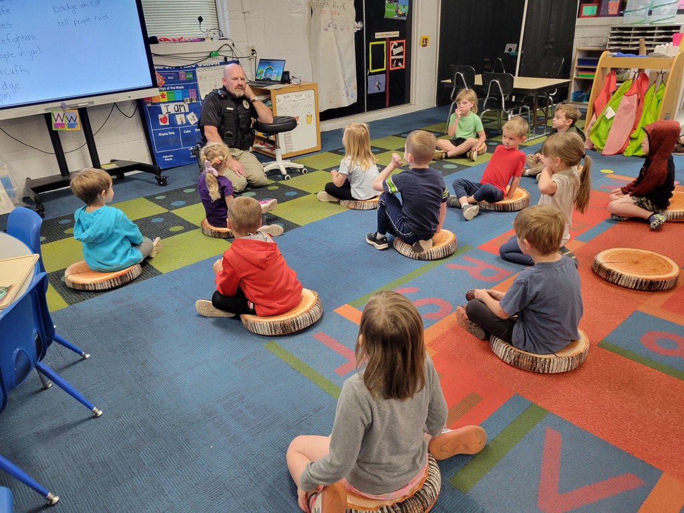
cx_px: 342
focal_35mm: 26
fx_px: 514
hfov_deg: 67.3
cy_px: 256
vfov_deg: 53.1
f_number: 1.8
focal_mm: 5.4
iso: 160
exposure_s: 1/40
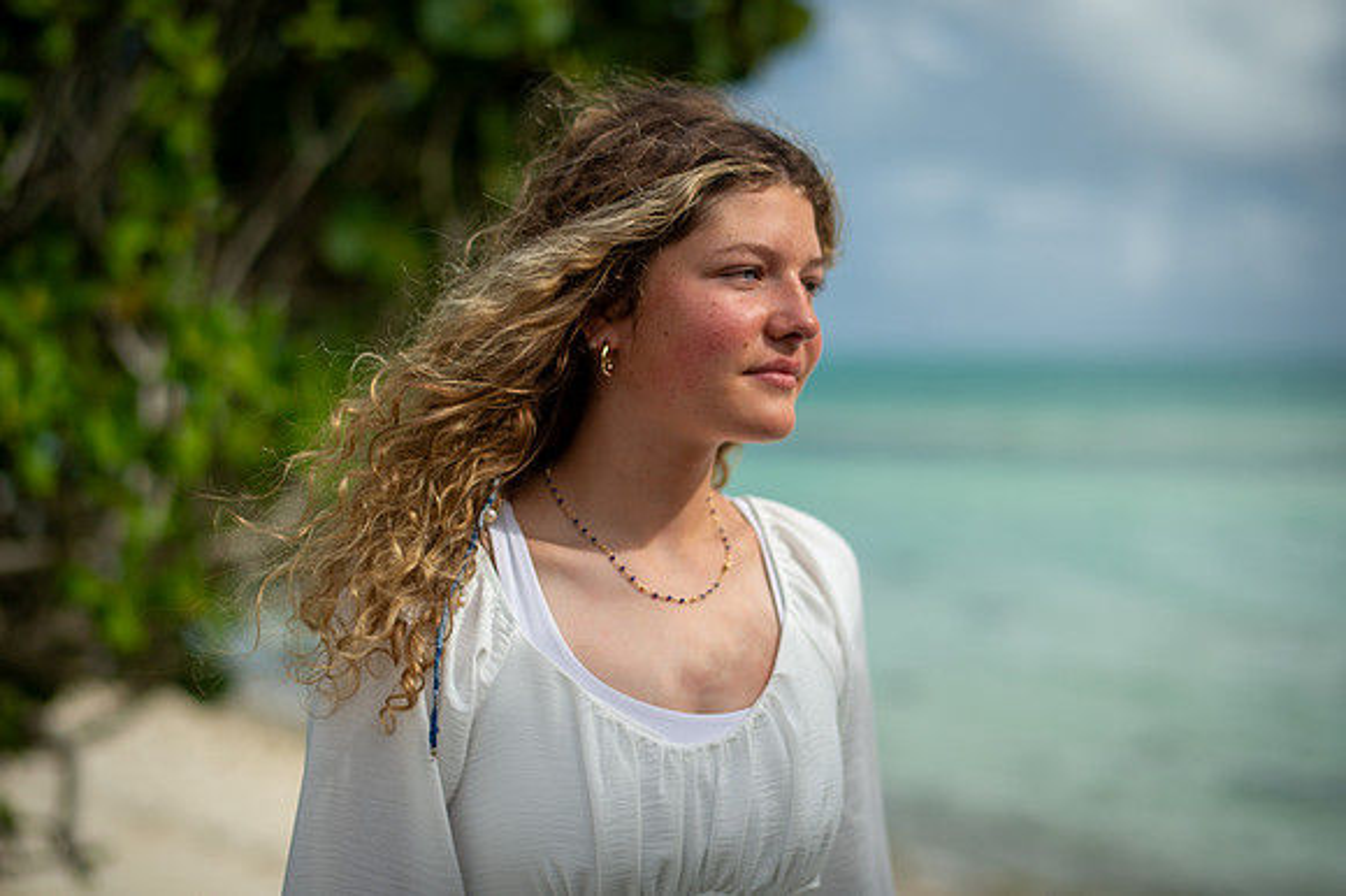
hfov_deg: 34.5
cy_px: 448
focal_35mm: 58
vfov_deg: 23.4
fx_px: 2167
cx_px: 673
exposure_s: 1/2000
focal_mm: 58
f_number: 2
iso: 200
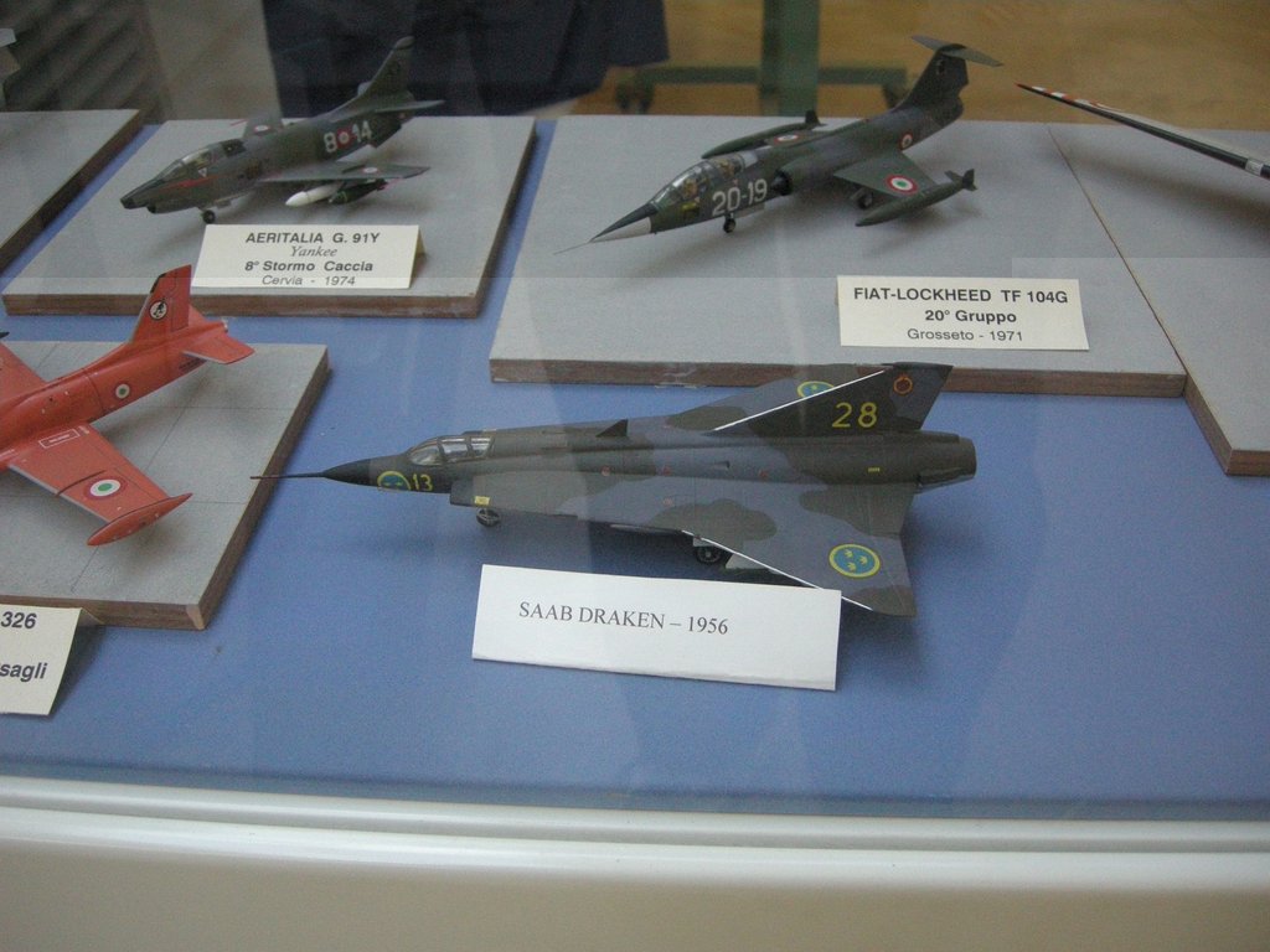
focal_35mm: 36
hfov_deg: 51.4
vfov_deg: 39.7
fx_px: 1321
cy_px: 476
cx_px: 635
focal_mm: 7.5
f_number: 2.7
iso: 400
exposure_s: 1/45
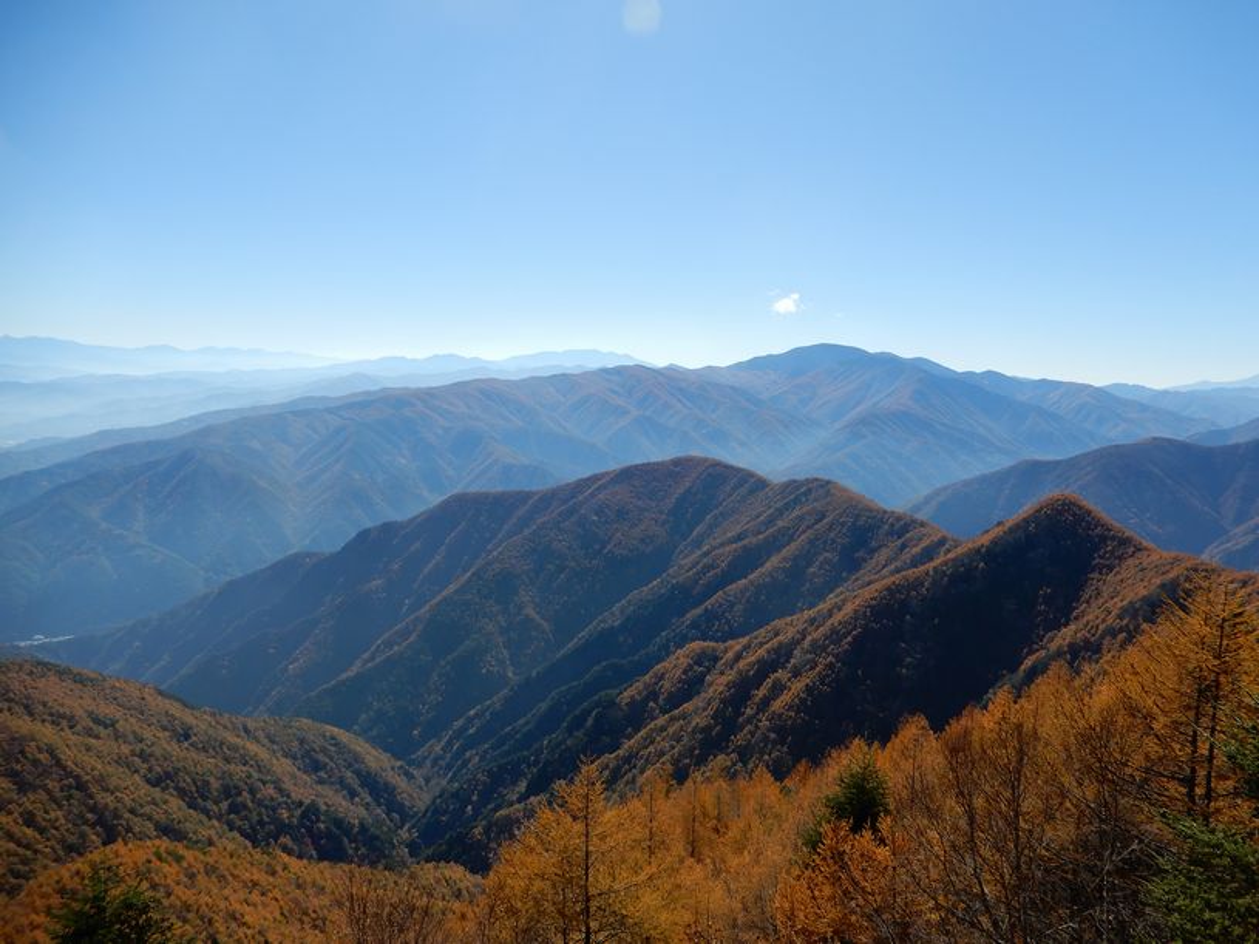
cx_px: 630
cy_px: 472
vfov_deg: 56.8
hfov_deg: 71.6
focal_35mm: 24
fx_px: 873
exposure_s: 1/1250
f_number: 3.4
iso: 80
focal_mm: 4.3
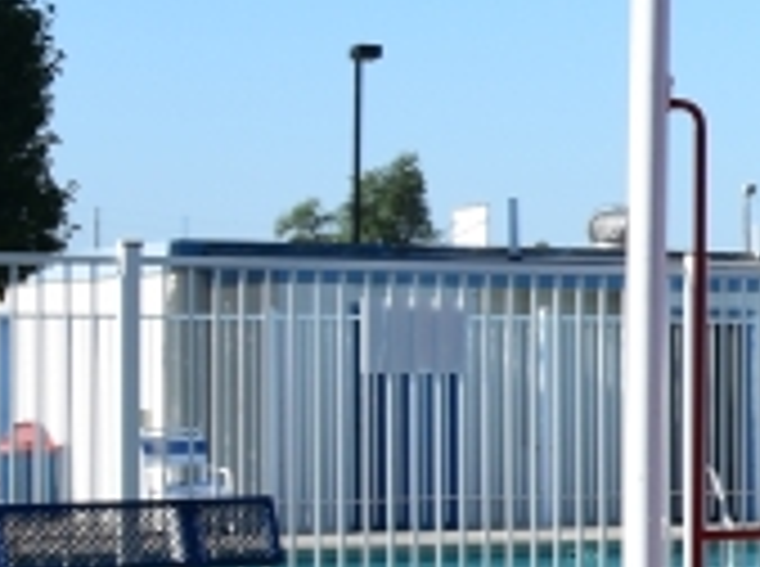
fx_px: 3374
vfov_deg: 9.6
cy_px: 403
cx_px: 1700
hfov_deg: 11.2
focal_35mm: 154
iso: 200
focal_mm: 18
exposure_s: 1/250
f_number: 6.3
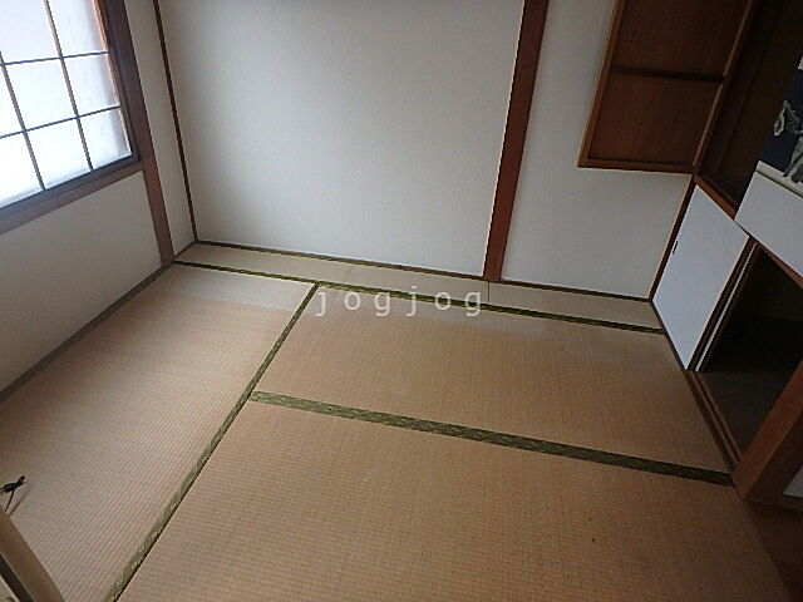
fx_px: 487
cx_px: 402
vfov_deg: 63.4
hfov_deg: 79.0
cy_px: 301
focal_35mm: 21
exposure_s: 1/60
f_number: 3.5
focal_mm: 3.7
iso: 200
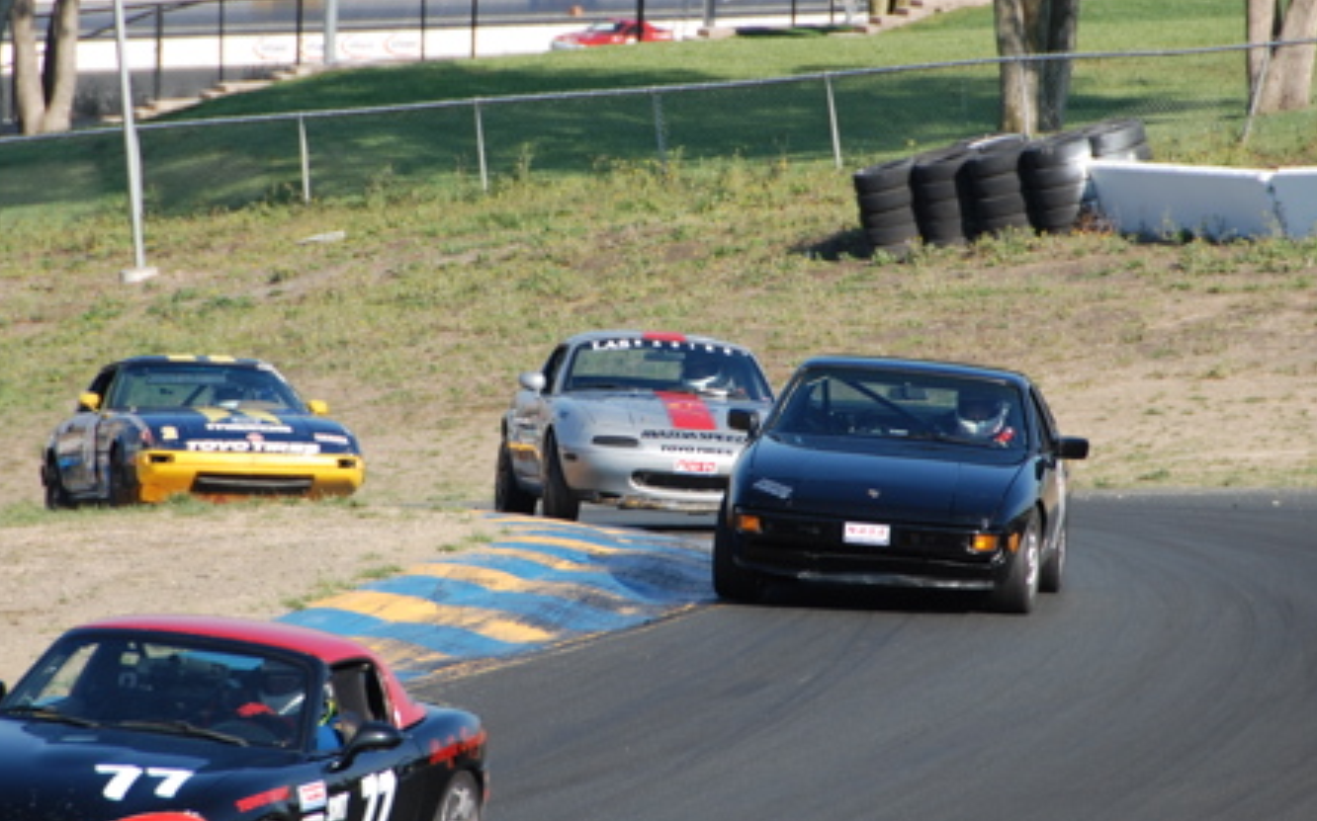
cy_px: 362
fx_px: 15821
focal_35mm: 441
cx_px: 684
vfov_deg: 3.0
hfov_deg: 4.8
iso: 200
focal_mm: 200
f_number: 5.6
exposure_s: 1/640
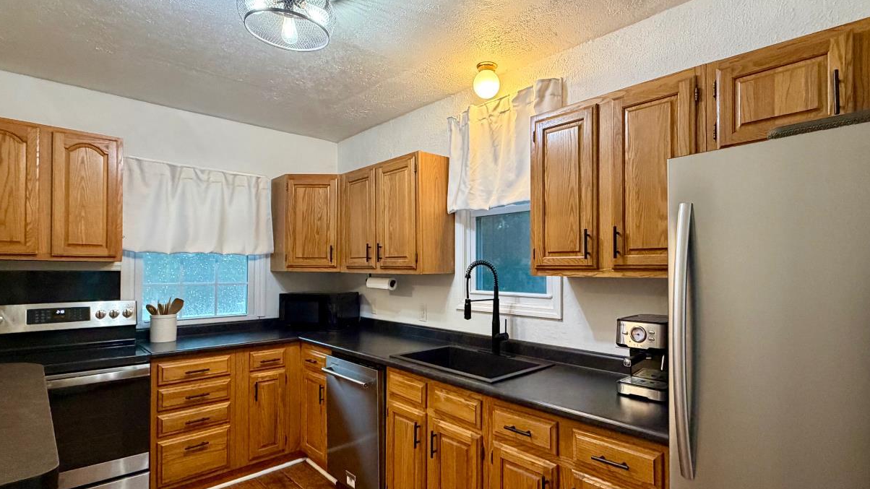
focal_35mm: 19
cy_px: 265
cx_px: 468
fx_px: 438
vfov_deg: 58.3
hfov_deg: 89.4
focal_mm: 2.22
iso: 400
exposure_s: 1/60
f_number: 2.2
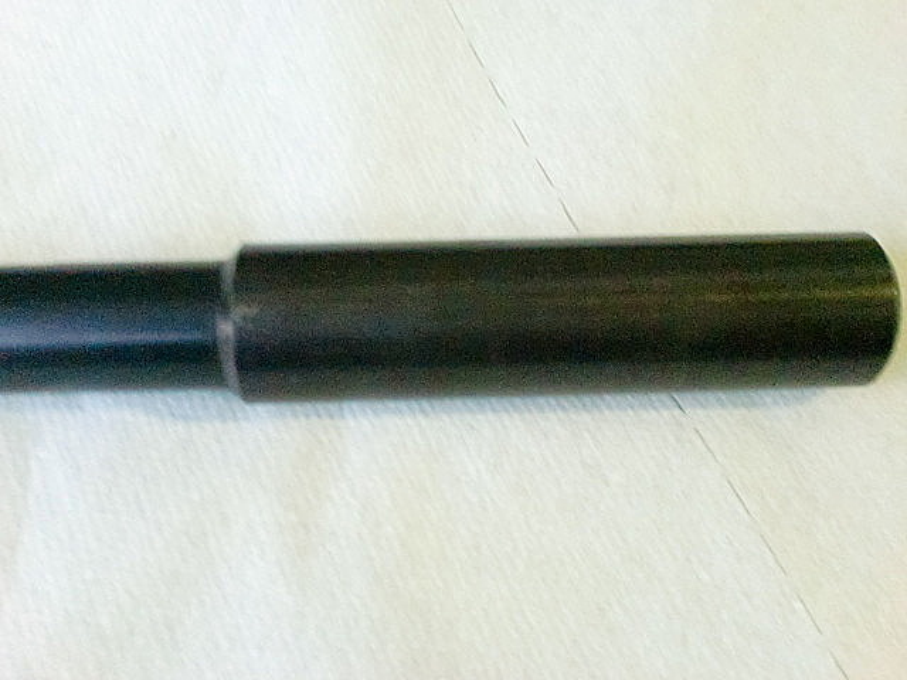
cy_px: 340
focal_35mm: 35
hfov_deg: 52.6
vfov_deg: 40.7
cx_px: 454
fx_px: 917
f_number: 3.1
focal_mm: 6.3
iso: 1600
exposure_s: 1/60
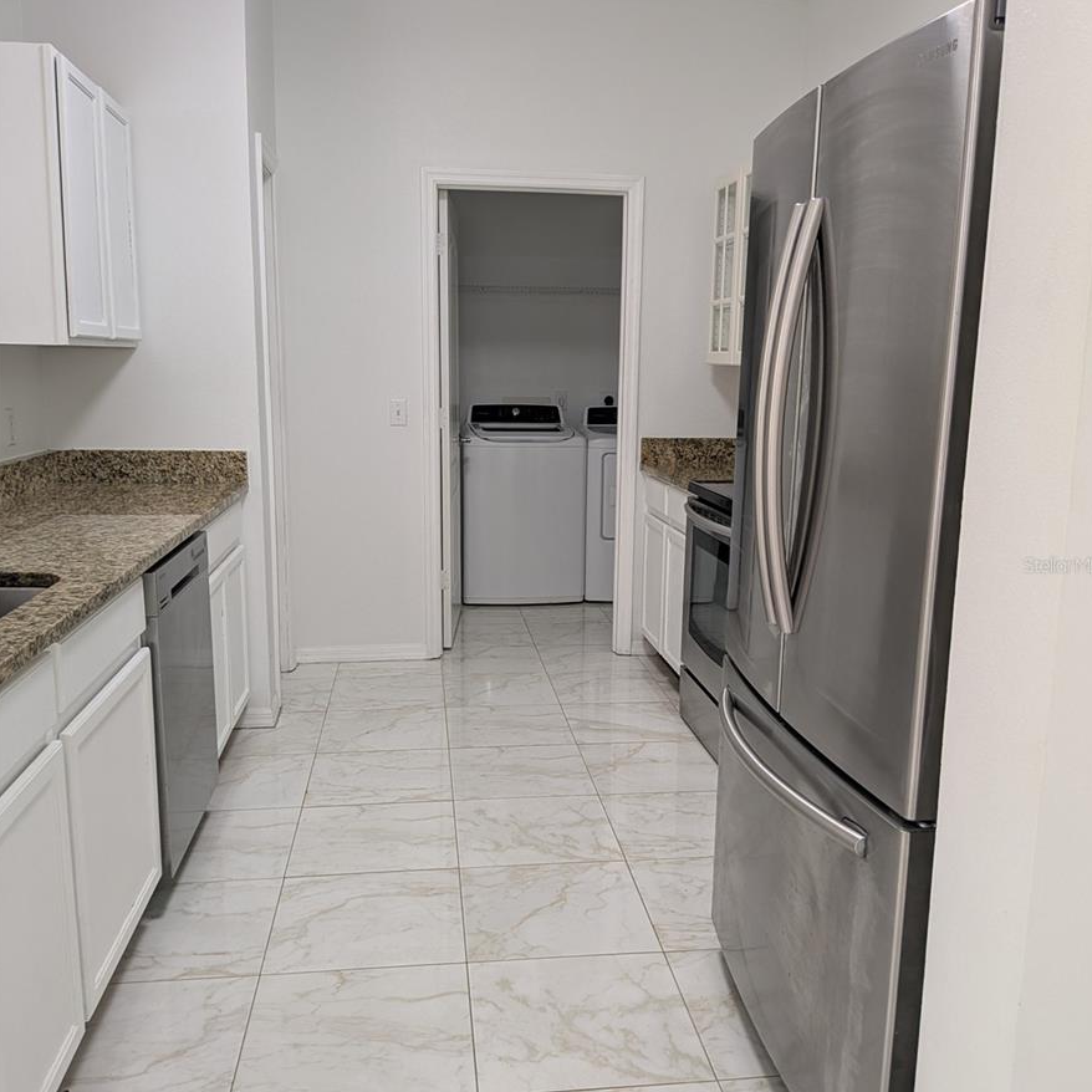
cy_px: 565
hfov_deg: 55.6
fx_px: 1035
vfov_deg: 55.6
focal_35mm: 29
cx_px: 552
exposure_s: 1/24
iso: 81
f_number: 1.7
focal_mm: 4.53
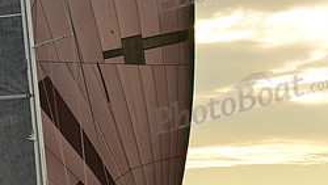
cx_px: 87
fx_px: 1479
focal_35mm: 170
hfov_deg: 12.6
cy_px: 187
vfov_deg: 7.1
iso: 400
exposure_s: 1/500
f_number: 5
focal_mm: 70
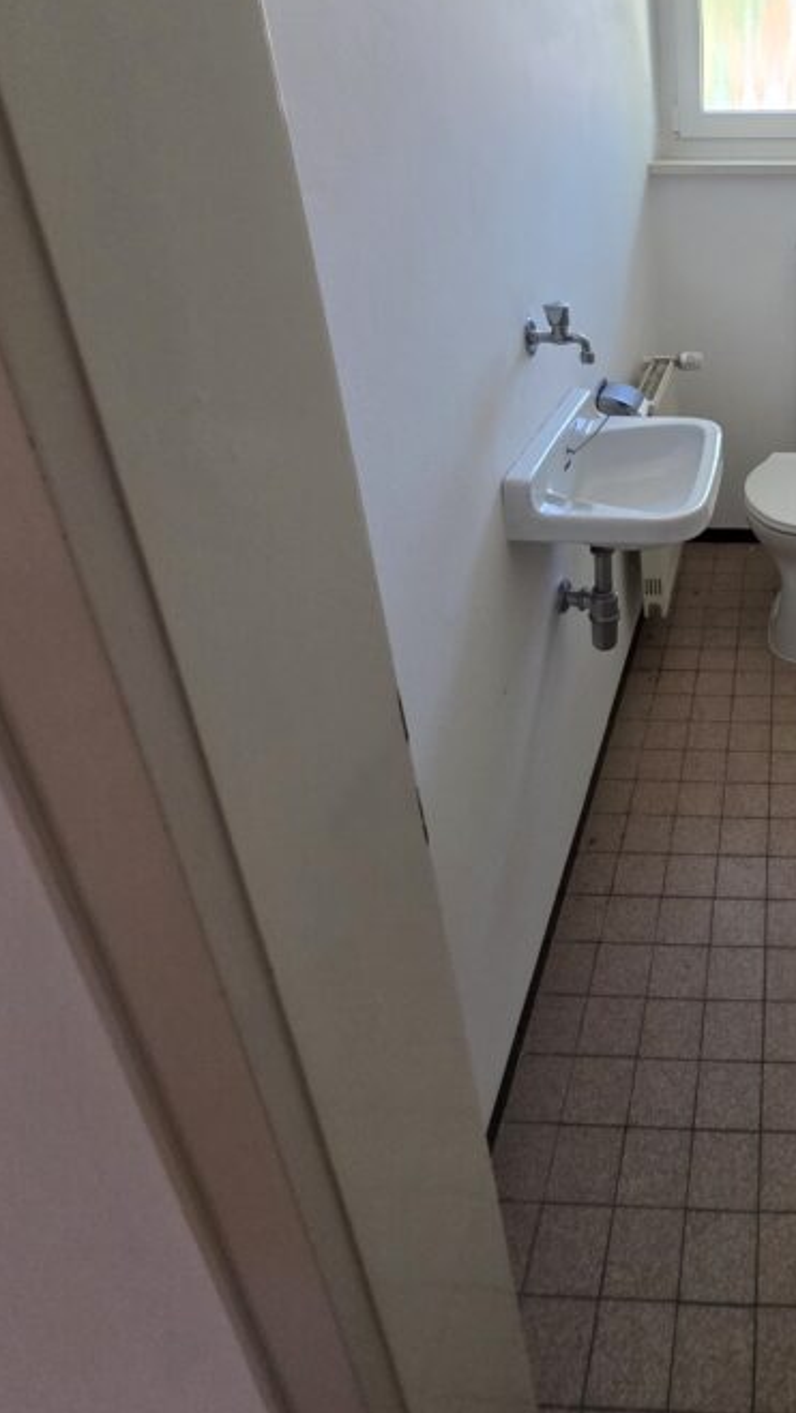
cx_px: 747
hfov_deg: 45.6
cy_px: 455
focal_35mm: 22
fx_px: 825
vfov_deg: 78.2
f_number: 1.9
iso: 320
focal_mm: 2.2
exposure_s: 1/100
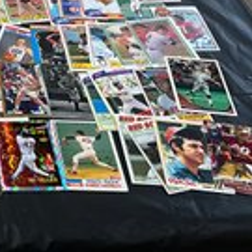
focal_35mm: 65
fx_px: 535
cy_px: 16
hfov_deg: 23.7
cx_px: -66
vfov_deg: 25.5
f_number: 1.8
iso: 80
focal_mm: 3
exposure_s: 1/60
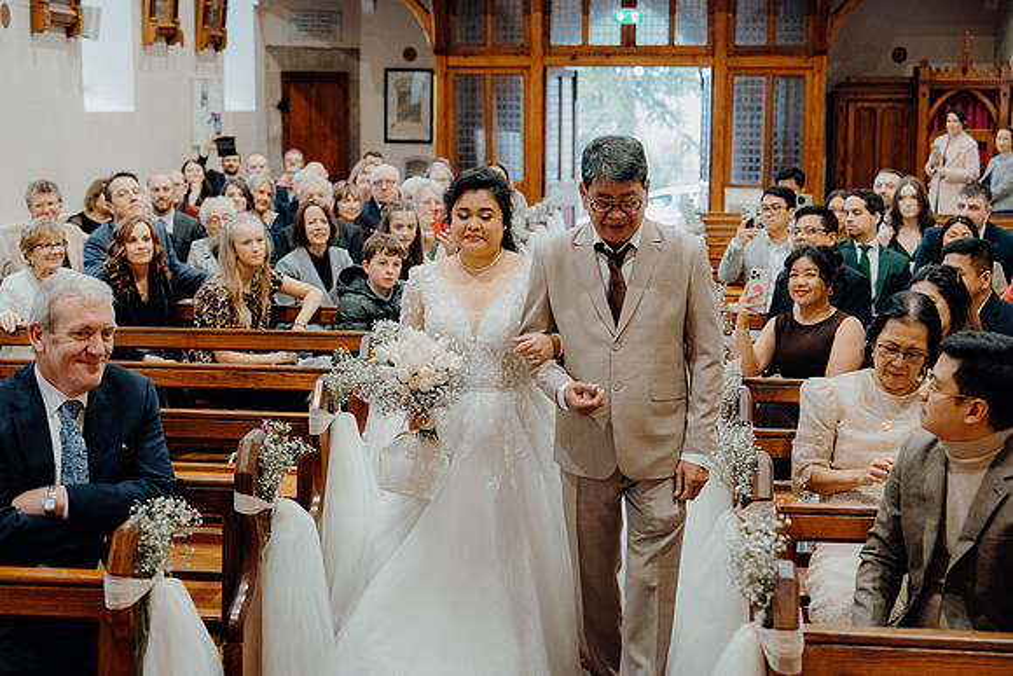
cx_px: 506
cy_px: 338
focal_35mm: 54
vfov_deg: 25.1
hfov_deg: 36.9
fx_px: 1520
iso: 3200
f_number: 3.5
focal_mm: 54
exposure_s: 1/160
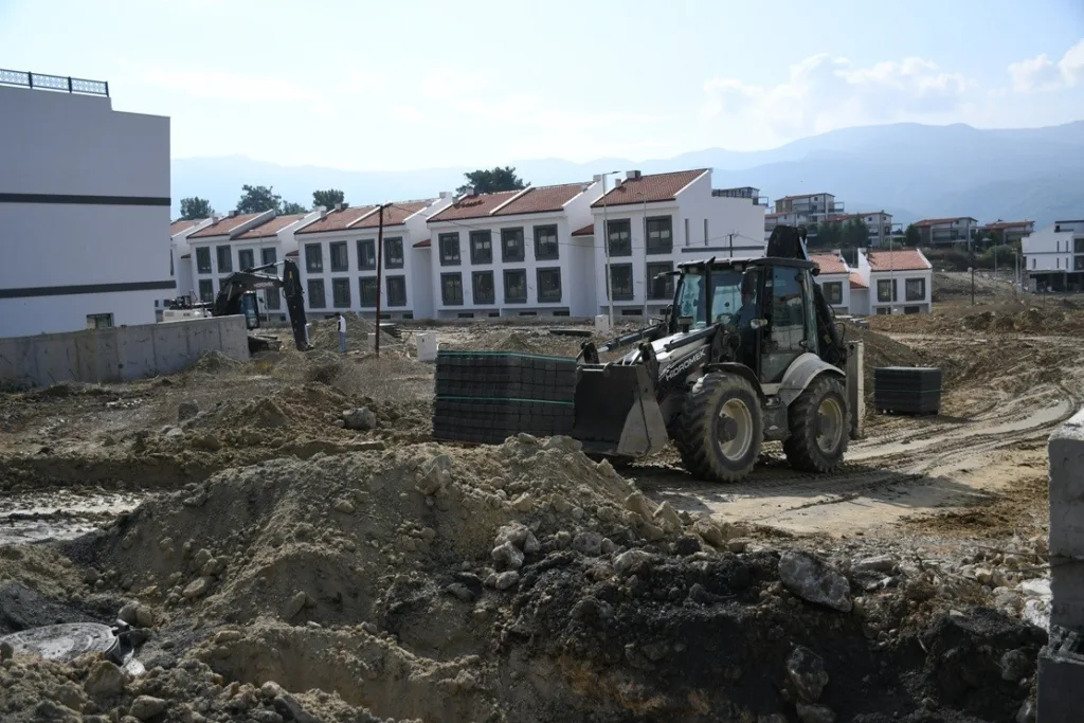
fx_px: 994
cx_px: 542
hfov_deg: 57.2
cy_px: 362
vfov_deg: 40.0
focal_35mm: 33
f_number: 3.5
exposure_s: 1/1600
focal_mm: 22
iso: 100
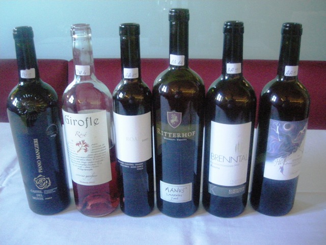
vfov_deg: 39.7
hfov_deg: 51.4
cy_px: 122
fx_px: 339
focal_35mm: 36
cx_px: 163
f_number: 2.7
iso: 1600
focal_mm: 7.5
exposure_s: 1/66.8
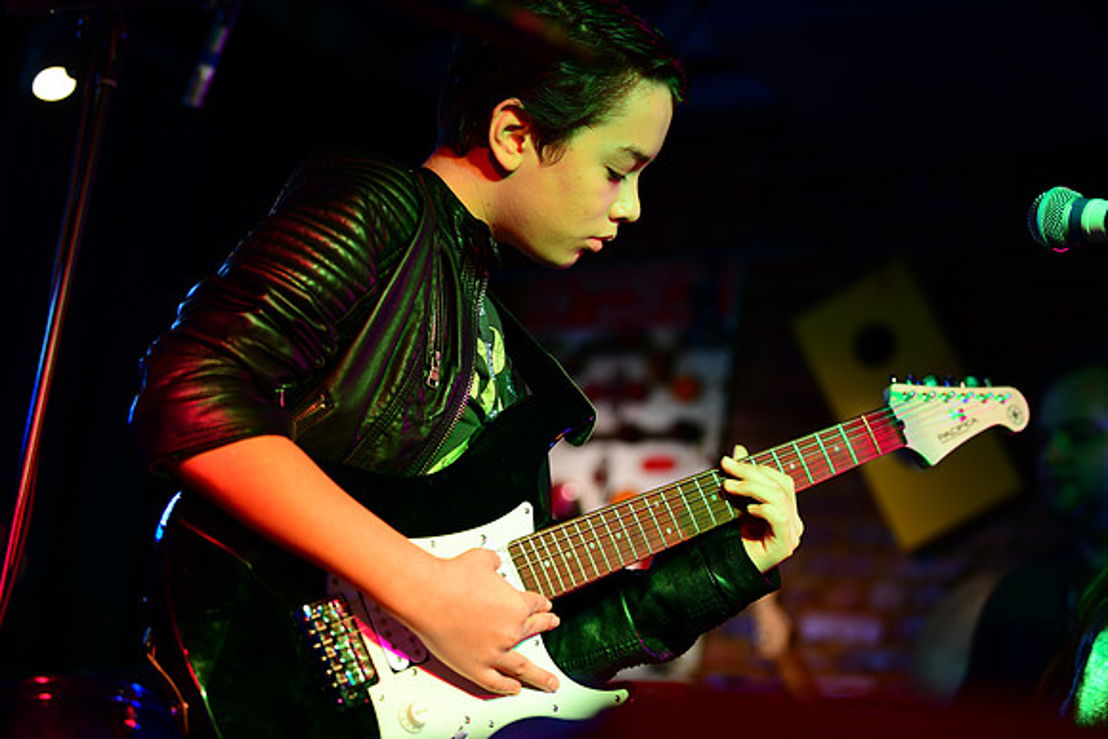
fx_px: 2155
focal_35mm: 70
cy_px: 370
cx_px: 554
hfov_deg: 28.8
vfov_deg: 19.5
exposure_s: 1/100
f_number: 2.8
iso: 360
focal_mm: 70
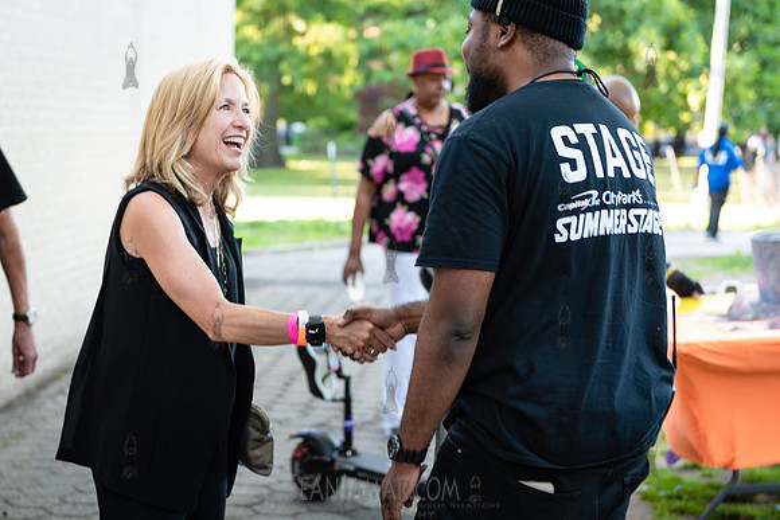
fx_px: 1788
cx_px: 287
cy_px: 346
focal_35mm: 83
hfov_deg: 24.5
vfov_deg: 16.5
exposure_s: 1/125
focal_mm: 62
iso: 800
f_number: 3.2
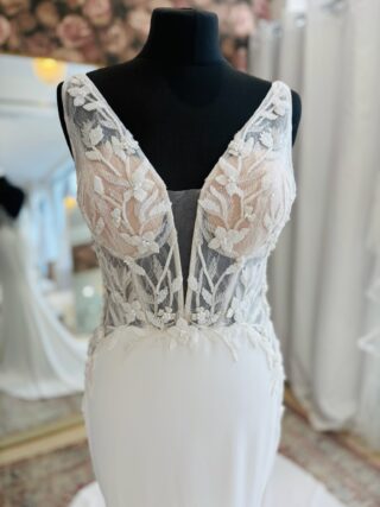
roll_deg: +0.4
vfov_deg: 67.3
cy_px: 254
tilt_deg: -11.6
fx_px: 381
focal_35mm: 26
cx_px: 190
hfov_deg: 53.0
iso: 50
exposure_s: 1/122
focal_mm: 5.96
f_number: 1.6
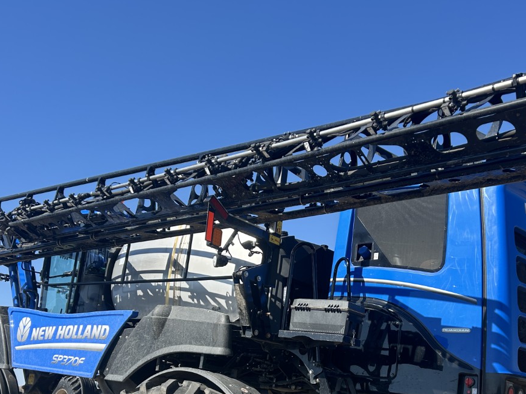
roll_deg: -2.0
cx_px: 312
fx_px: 653
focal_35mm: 43
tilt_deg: +7.5
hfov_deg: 43.7
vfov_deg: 32.6
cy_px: 320
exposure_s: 1/2841
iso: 50
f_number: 1.5
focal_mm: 5.7
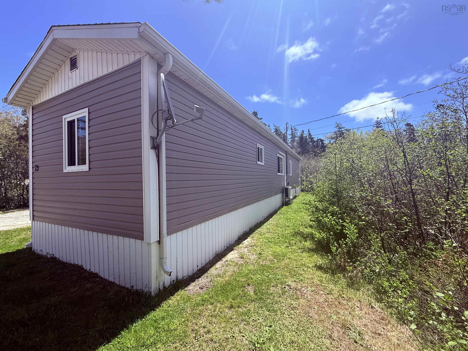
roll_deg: +0.4
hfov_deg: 102.1
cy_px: 176
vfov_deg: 85.7
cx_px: 234
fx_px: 189
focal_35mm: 14
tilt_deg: +2.8
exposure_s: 1/1235
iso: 50
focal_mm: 2.22
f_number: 2.2
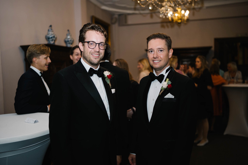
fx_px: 241
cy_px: 82
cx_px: 124
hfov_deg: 54.4
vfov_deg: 37.8
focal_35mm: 35
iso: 80
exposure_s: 1/125
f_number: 1.4
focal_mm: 35
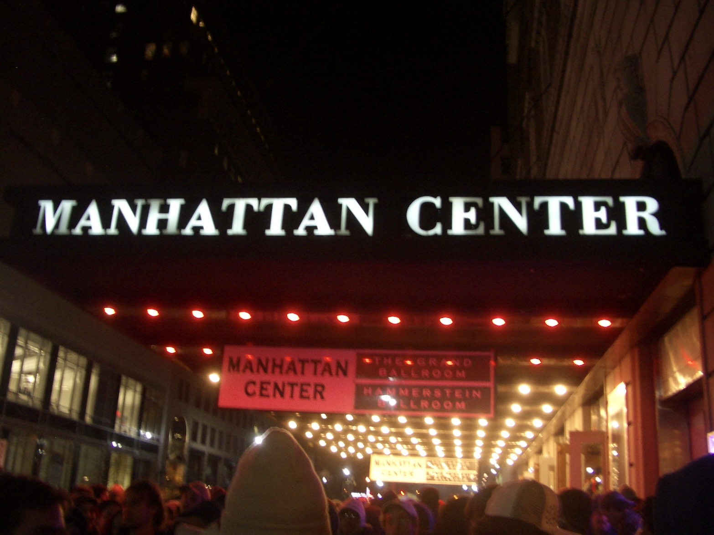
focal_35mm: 35
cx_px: 357
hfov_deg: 52.6
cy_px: 268
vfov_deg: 40.7
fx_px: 722
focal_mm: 5.8
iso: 100
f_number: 2.6
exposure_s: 1/8
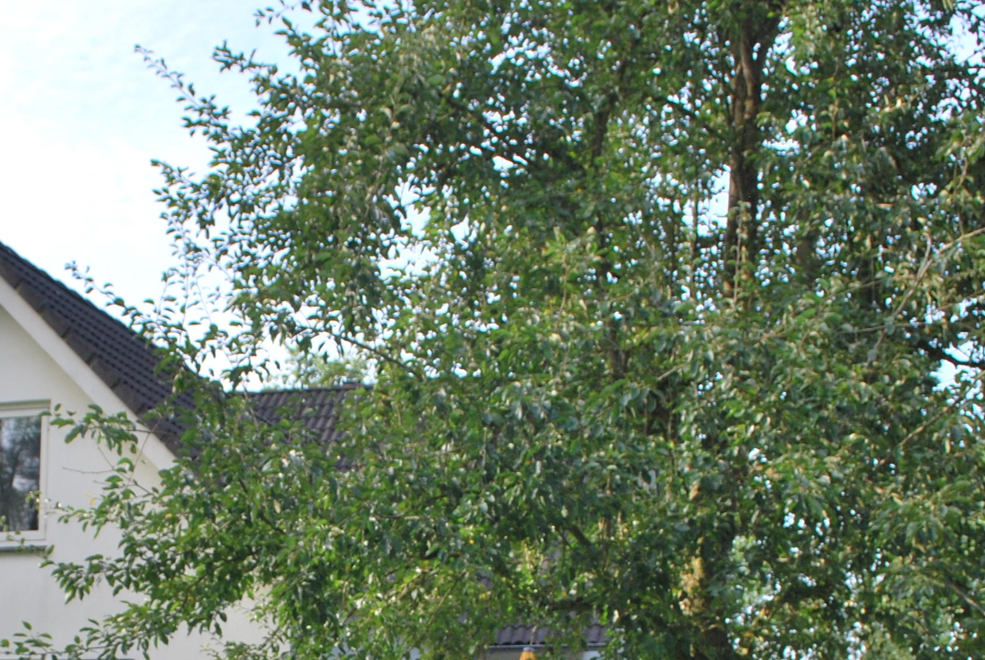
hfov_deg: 32.0
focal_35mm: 62
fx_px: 1699
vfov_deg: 21.0
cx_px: 309
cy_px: 703
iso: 100
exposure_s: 1/200
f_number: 5.6
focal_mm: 18
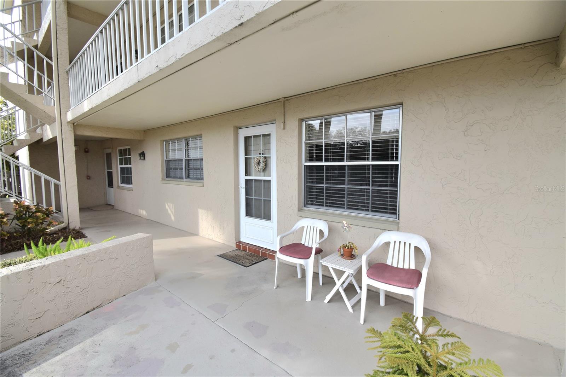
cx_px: 283
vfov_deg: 77.3
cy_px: 188
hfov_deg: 100.4
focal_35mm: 15
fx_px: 236
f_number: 8
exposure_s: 1/250
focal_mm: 10
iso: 200
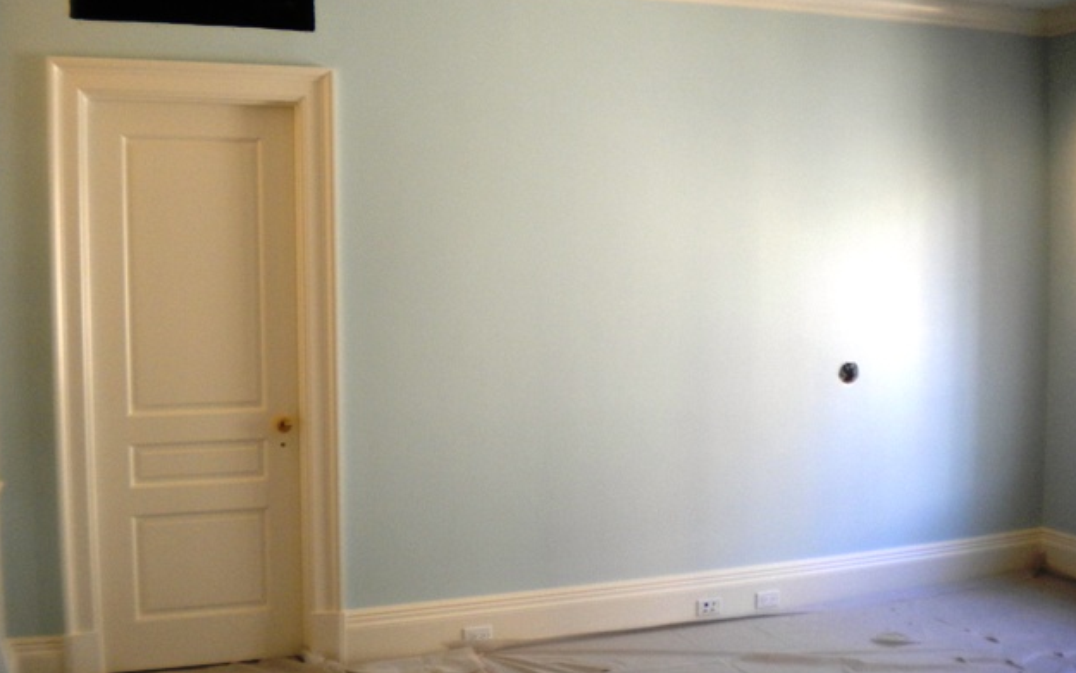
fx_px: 1115
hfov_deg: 51.5
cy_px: 344
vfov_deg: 33.6
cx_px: 532
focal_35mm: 38
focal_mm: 6.3
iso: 232
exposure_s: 1/58.8
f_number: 3.1
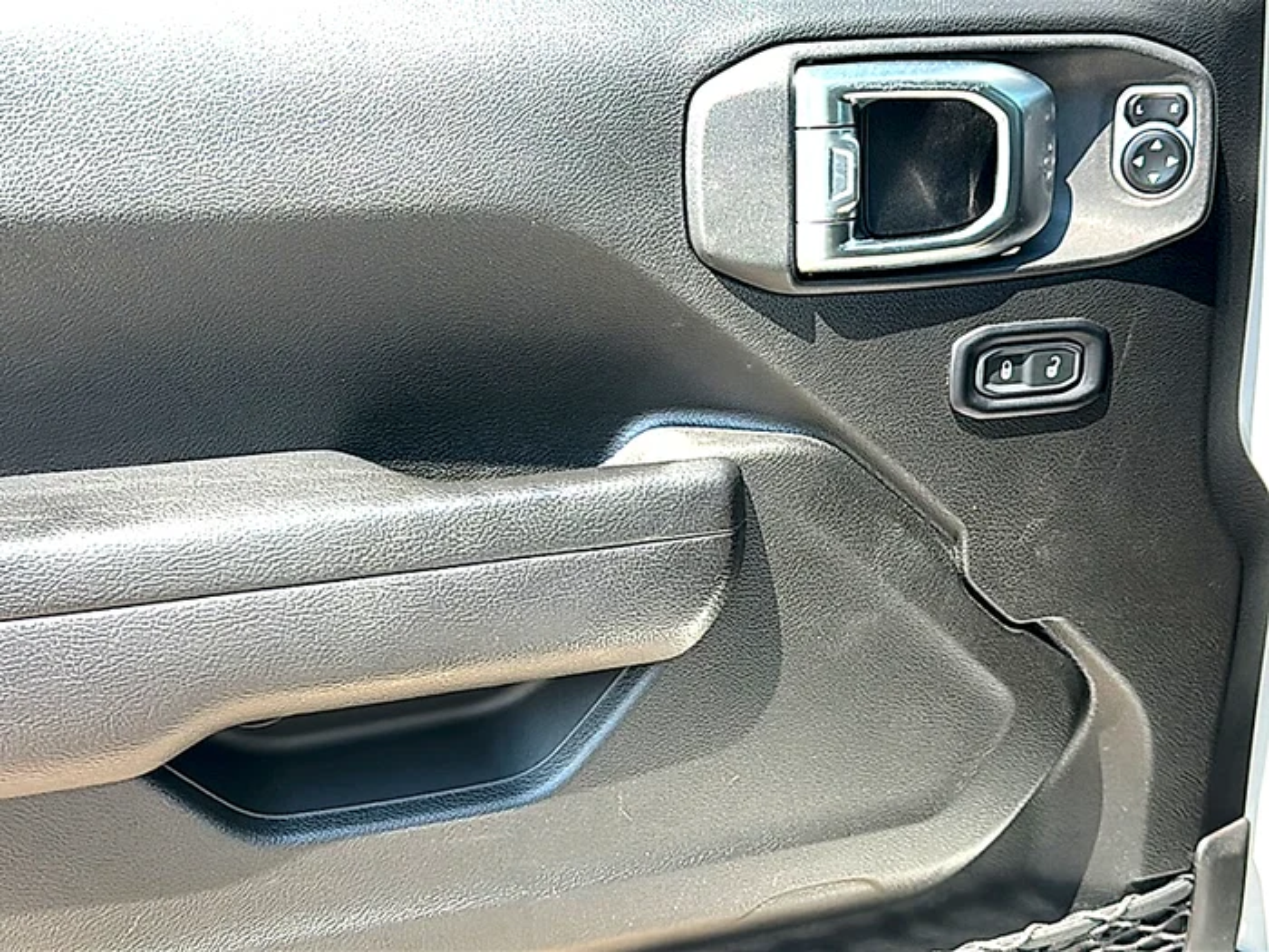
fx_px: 1503
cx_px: 634
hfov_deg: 45.8
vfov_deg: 35.1
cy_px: 476
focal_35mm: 41
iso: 100
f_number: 1.78
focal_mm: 6.86
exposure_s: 1/945
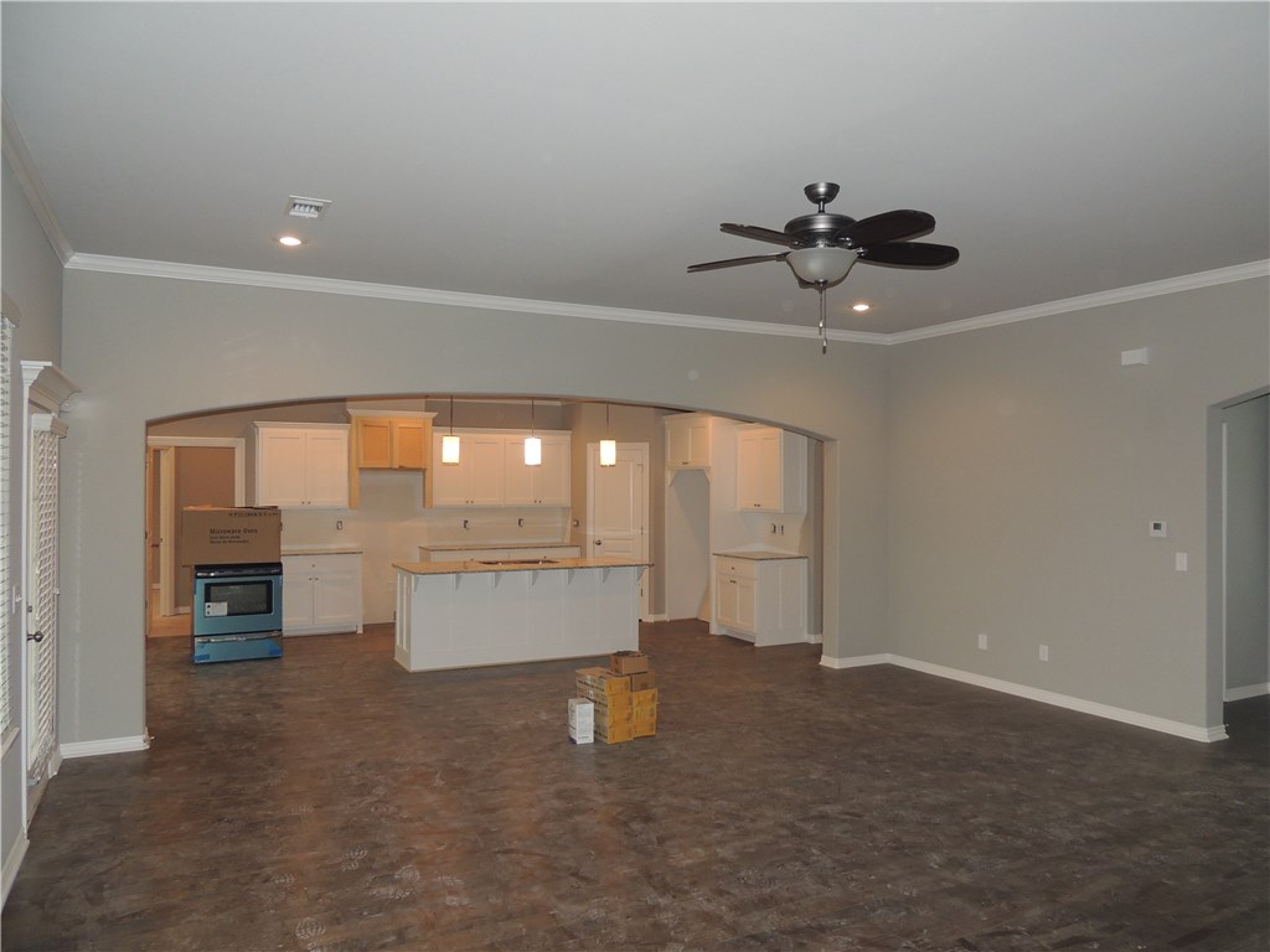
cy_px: 476
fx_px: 881
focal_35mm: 24
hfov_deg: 71.6
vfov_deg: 56.8
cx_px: 635
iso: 200
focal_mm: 4.3
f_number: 3
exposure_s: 1/30
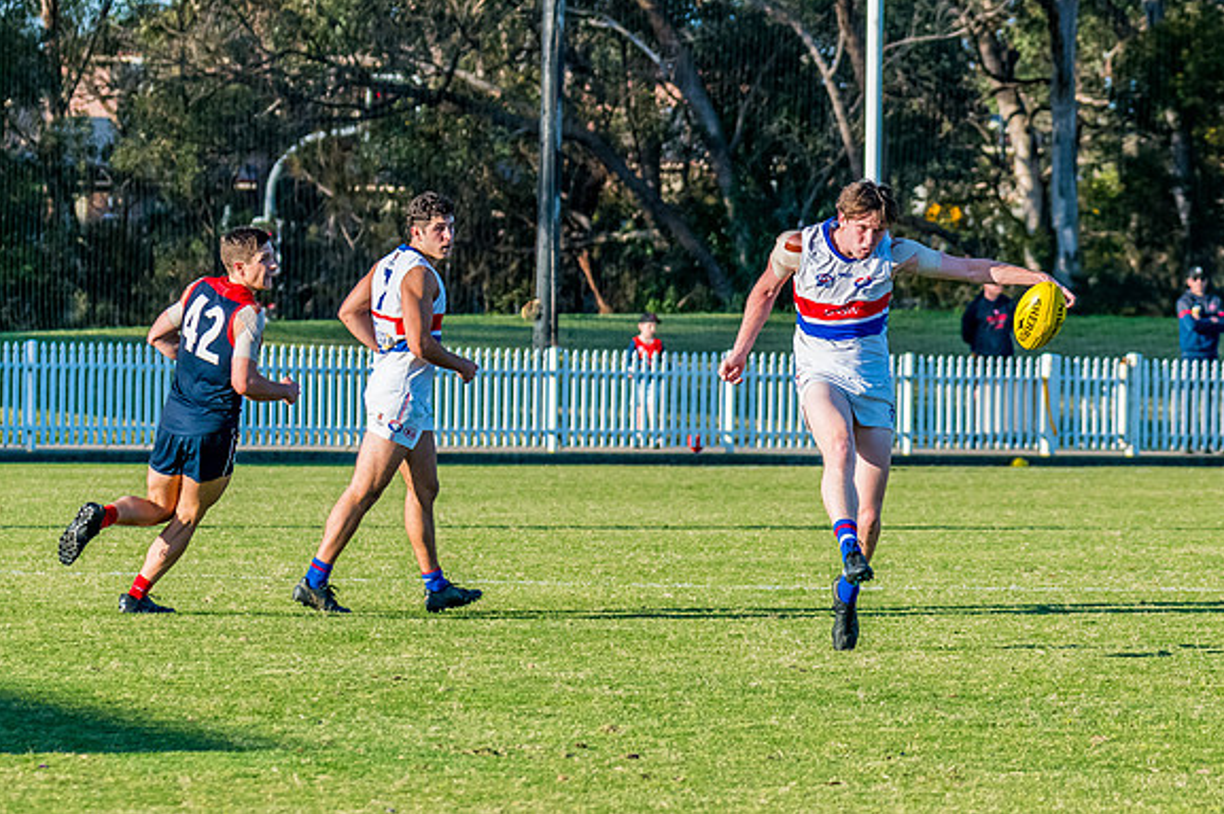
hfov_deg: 6.9
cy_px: 378
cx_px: 827
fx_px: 10126
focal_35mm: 298
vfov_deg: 4.6
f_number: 7.1
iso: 800
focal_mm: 170
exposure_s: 1/1600
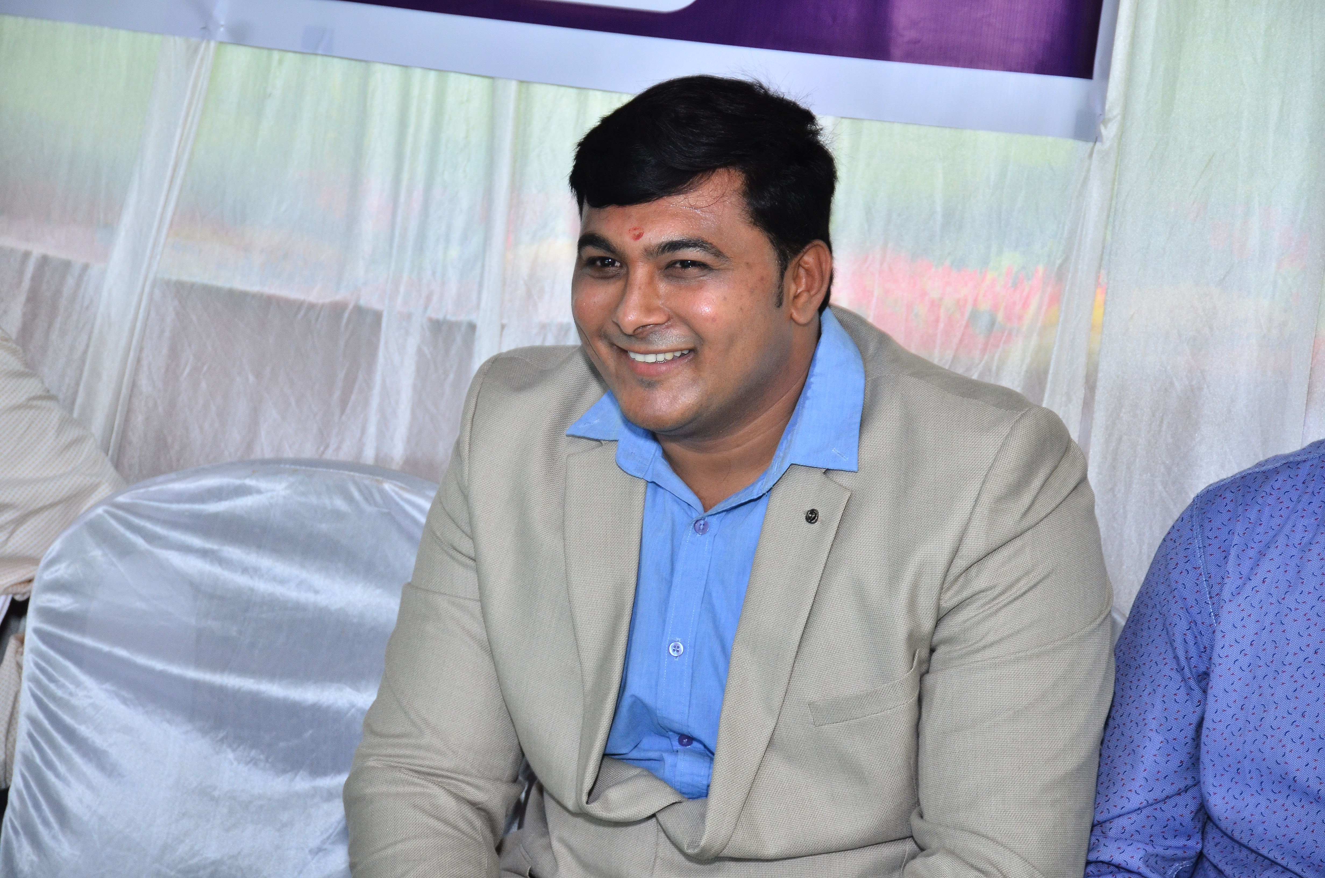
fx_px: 4408
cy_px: 439
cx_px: 662
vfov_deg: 11.4
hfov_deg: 17.1
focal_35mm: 120
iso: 640
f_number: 5.6
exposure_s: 1/125
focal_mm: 80
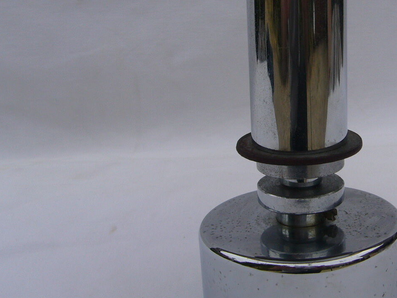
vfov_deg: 24.8
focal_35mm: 59
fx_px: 677
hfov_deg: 31.8
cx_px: 317
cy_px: 137
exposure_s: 1/640
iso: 80
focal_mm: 5.8
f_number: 5.6
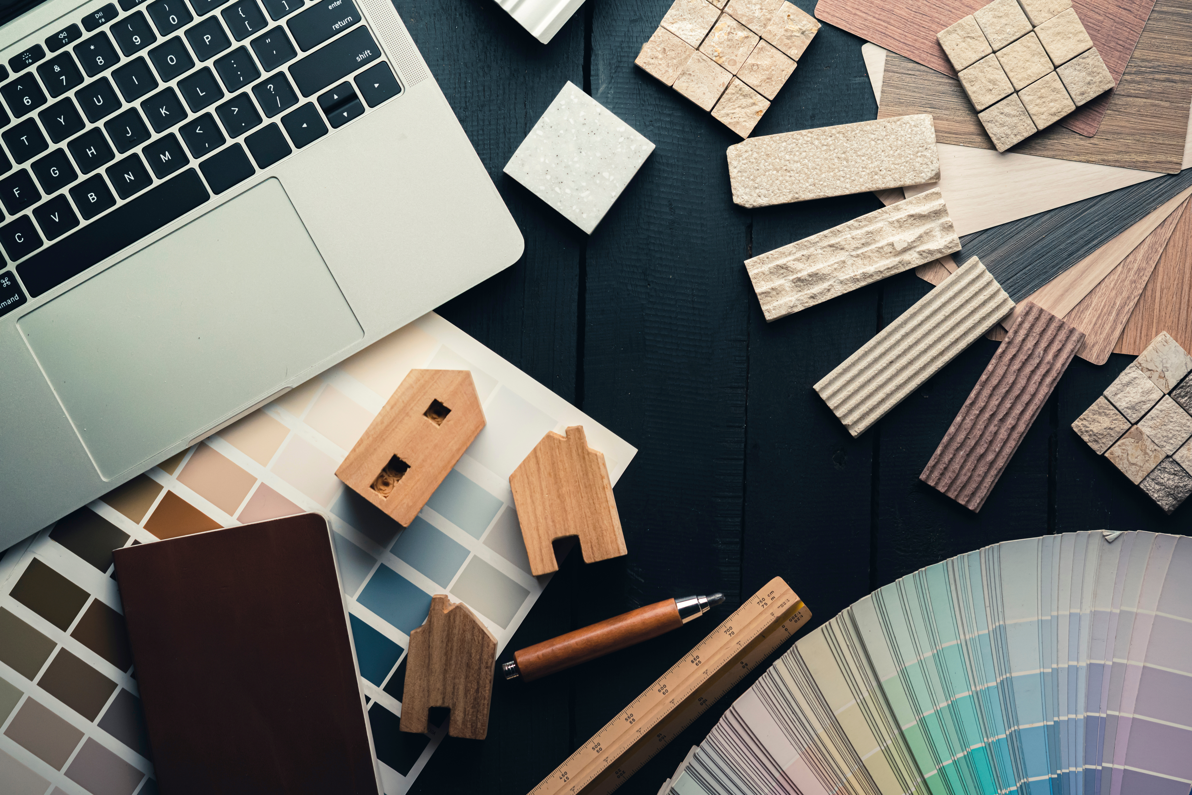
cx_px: 596
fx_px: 2815
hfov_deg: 23.9
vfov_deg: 16.1
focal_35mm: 85
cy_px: 398
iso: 1250
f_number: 4.5
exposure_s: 1/250
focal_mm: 85
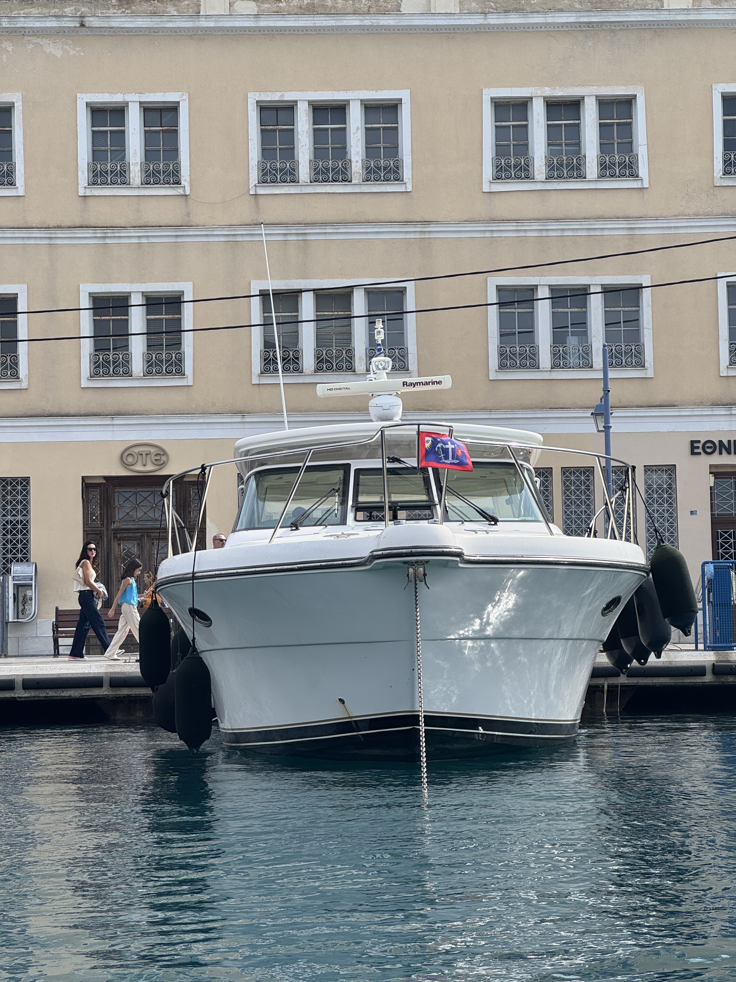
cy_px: 491
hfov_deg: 19.1
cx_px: 368
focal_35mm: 77
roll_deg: -0.1
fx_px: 2183
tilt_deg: +4.4
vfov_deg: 25.3
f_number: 2.8
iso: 25
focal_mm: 9
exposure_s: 1/704
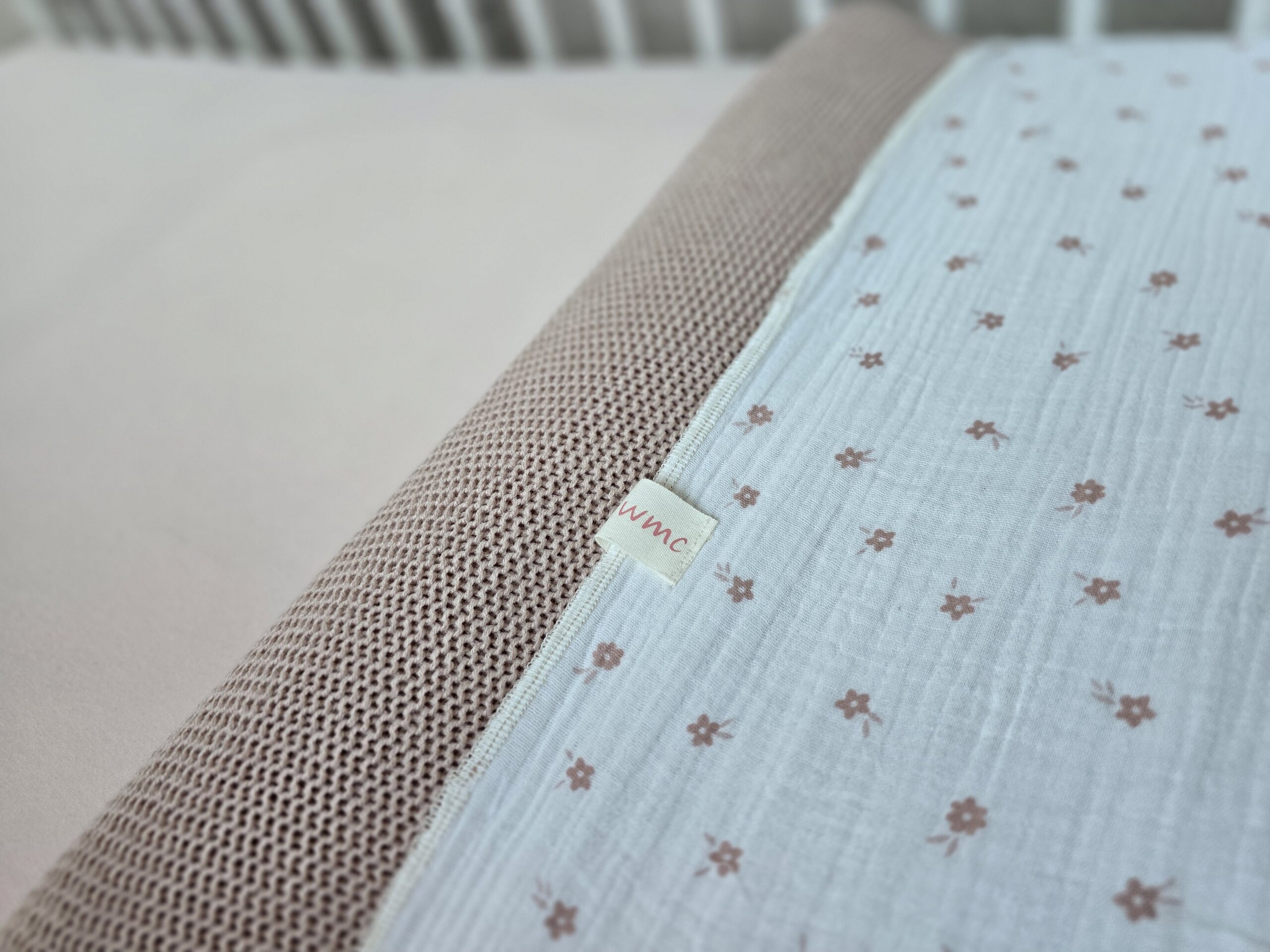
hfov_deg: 73.9
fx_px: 844
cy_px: 476
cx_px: 635
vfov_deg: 58.9
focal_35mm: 23
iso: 160
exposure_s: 1/100
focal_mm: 6.3
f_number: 1.7
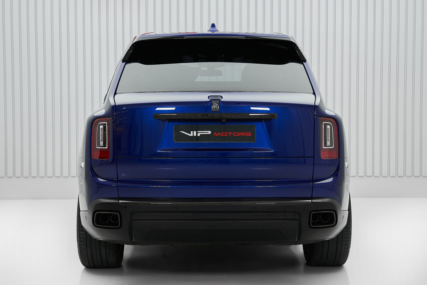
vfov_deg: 25.5
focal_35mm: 53
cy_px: 142
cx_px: 214
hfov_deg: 37.5
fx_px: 629
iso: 125
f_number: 9
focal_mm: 53
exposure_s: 1/20
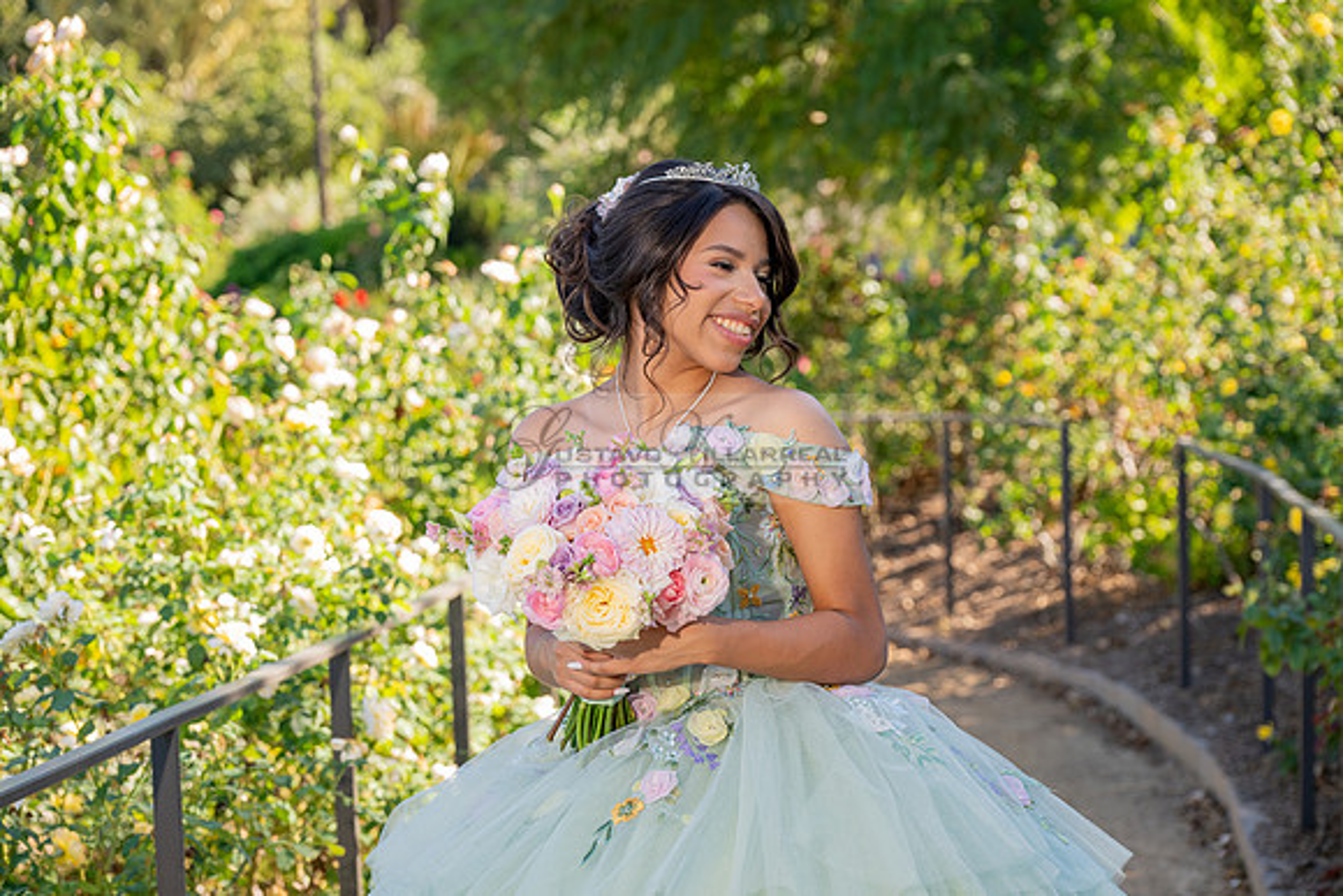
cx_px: 672
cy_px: 448
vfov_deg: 15.9
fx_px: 3209
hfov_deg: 23.6
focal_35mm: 86
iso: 200
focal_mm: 86
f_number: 5
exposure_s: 1/200
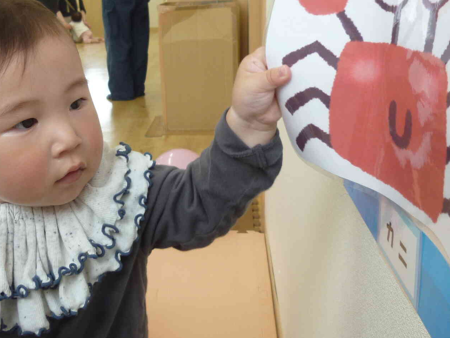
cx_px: 167
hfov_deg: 47.4
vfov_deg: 36.6
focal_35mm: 39
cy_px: 131
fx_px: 507
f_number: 2.5
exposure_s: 1/60
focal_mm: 4.3
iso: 125
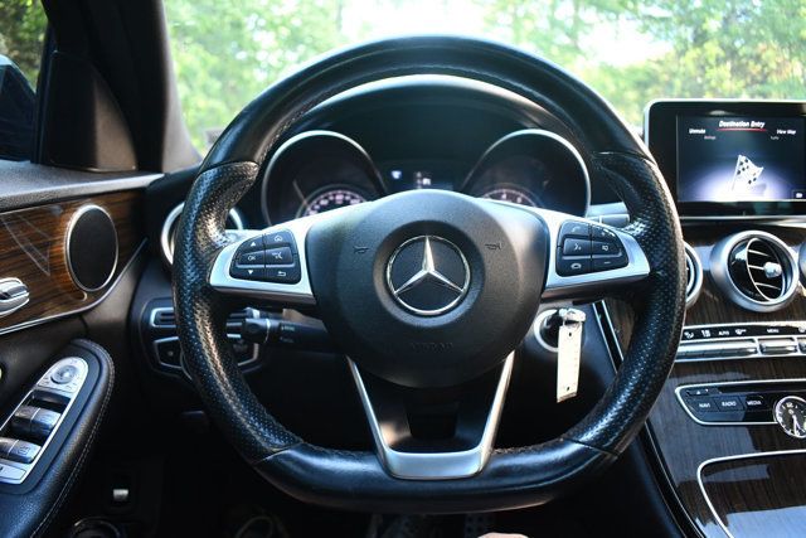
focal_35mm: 27
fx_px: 605
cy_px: 269
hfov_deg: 67.4
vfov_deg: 48.0
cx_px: 403
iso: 1600
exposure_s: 1/125
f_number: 3.5
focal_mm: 18
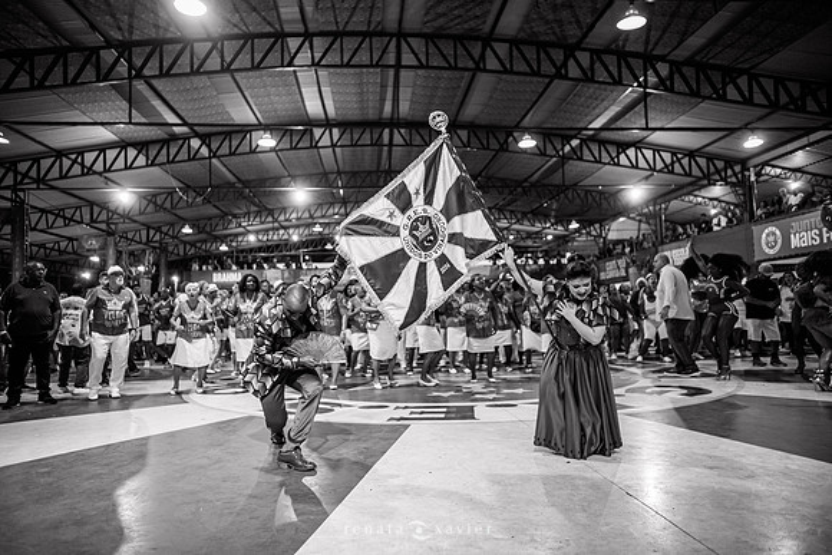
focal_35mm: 24
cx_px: 416
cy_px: 278
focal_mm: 24
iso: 1600
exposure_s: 1/320
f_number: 1.8
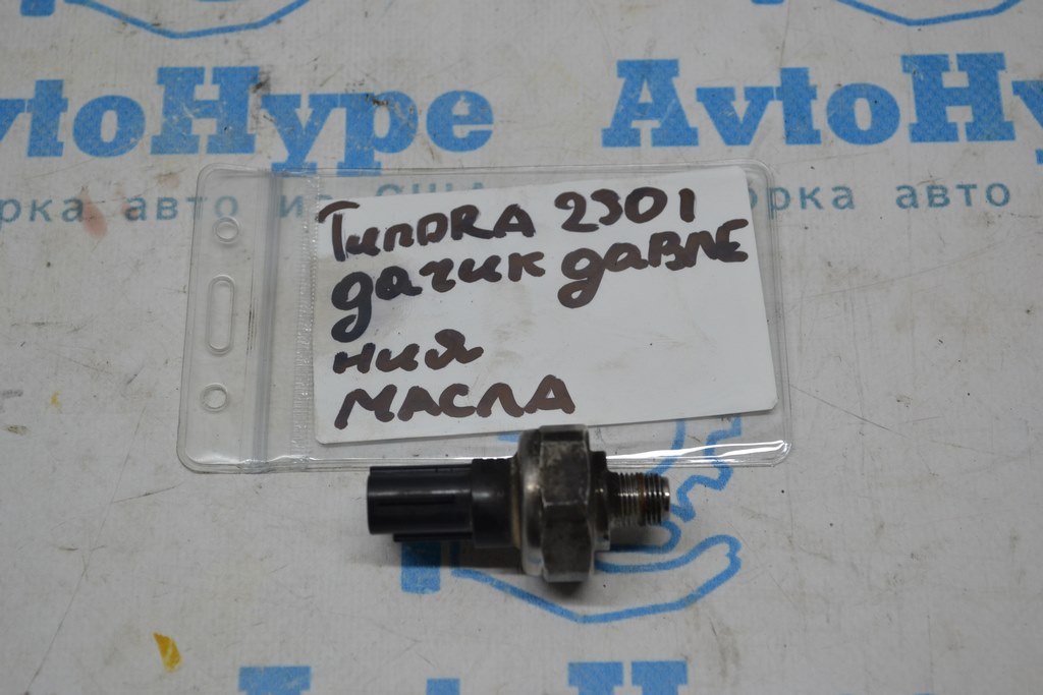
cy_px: 348
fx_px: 1956
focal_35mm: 68
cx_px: 522
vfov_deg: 20.2
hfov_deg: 29.9
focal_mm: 45
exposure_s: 1/125
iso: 400
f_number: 5.6
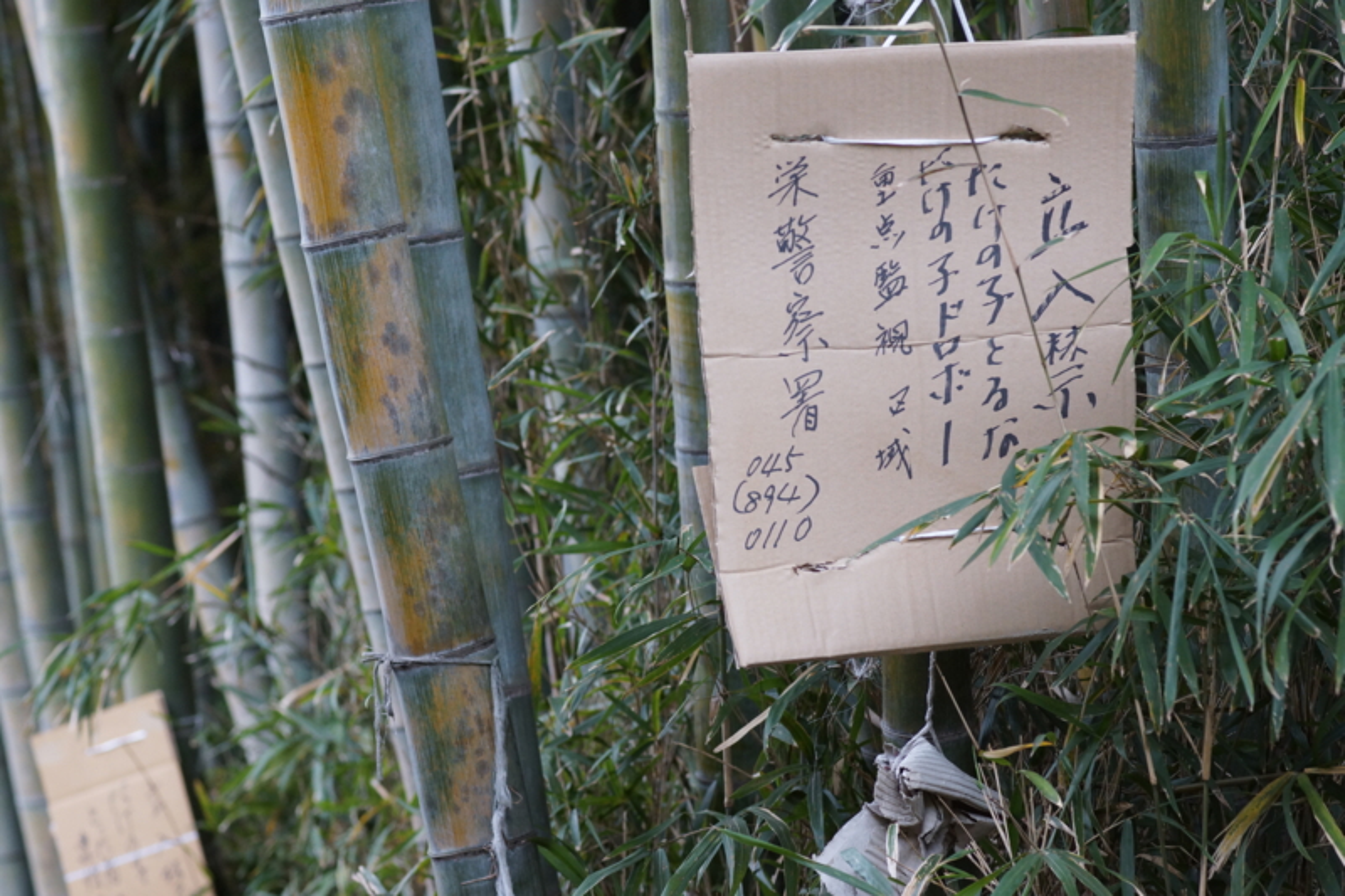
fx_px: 5603
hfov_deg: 13.7
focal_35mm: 150
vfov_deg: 9.1
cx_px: 672
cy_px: 448
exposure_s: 1/160
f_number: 5
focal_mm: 100
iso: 640
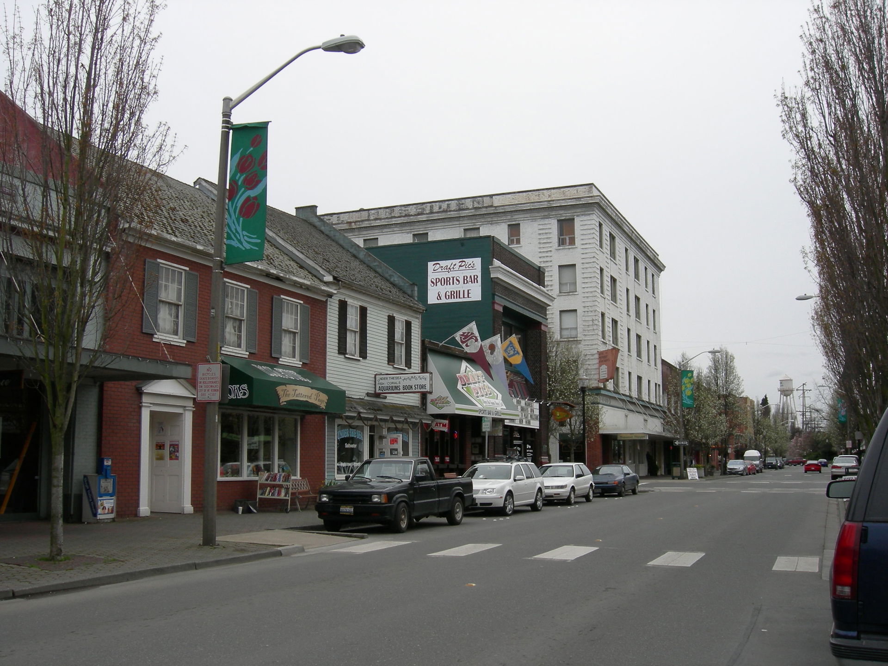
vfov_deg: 39.7
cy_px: 333
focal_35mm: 36
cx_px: 444
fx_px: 924
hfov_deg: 51.4
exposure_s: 1/187
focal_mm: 7.5
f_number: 5.4
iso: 64
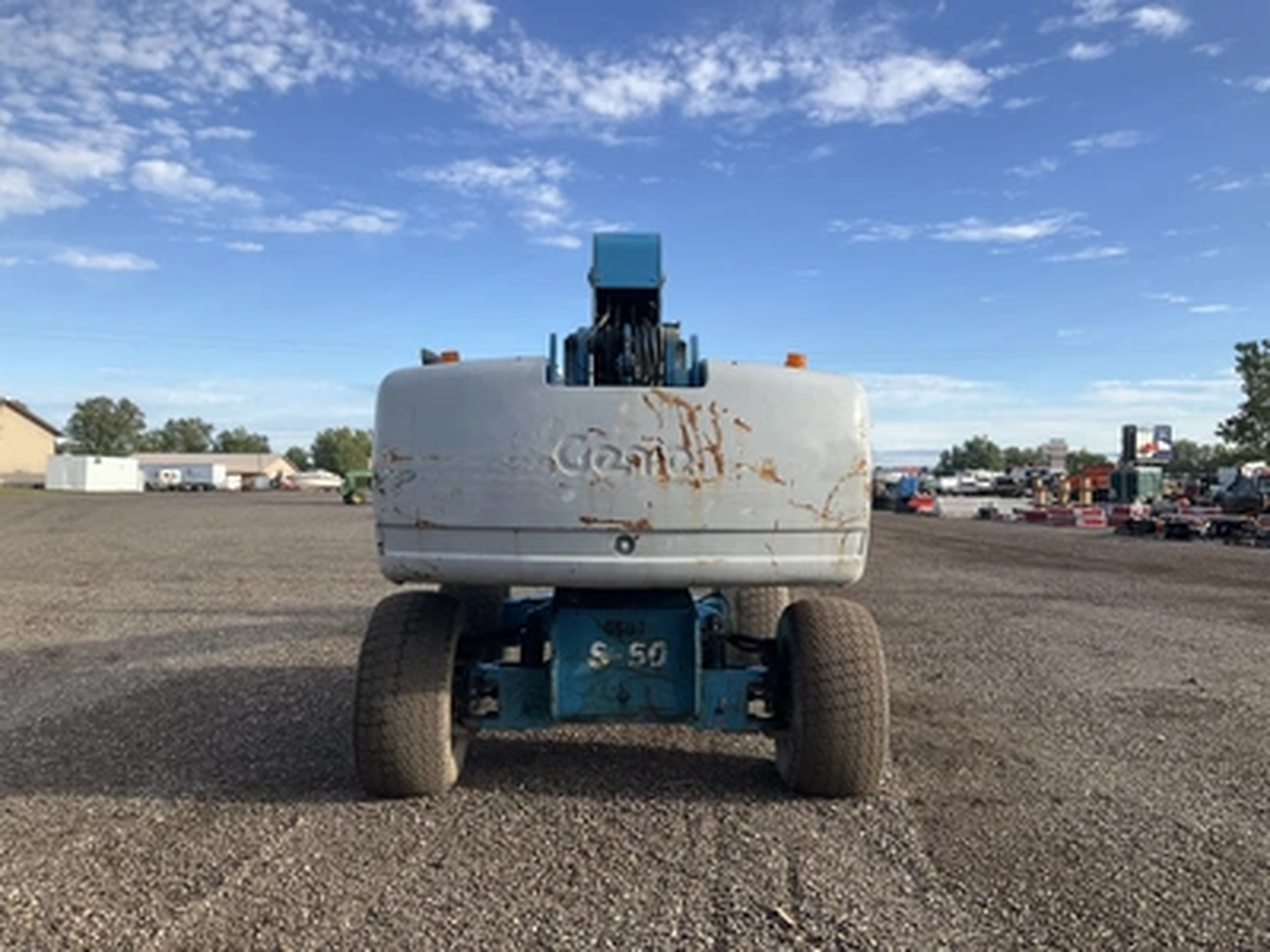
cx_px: 635
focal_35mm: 29
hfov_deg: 61.7
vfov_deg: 48.2
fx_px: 1064
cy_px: 476
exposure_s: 1/1121
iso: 25
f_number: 1.8
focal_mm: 3
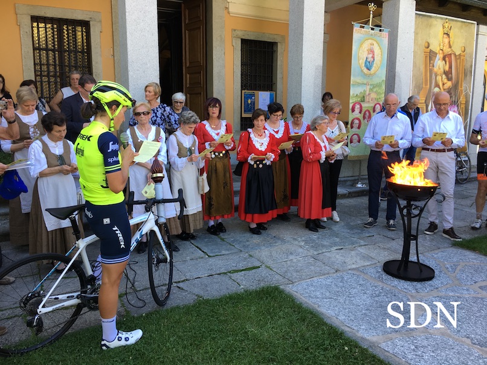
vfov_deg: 48.3
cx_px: 244
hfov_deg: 61.6
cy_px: 182
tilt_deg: -9.0
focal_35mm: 29
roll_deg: -0.3
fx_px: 408
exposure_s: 1/100
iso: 25
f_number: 2.2
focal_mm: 4.15
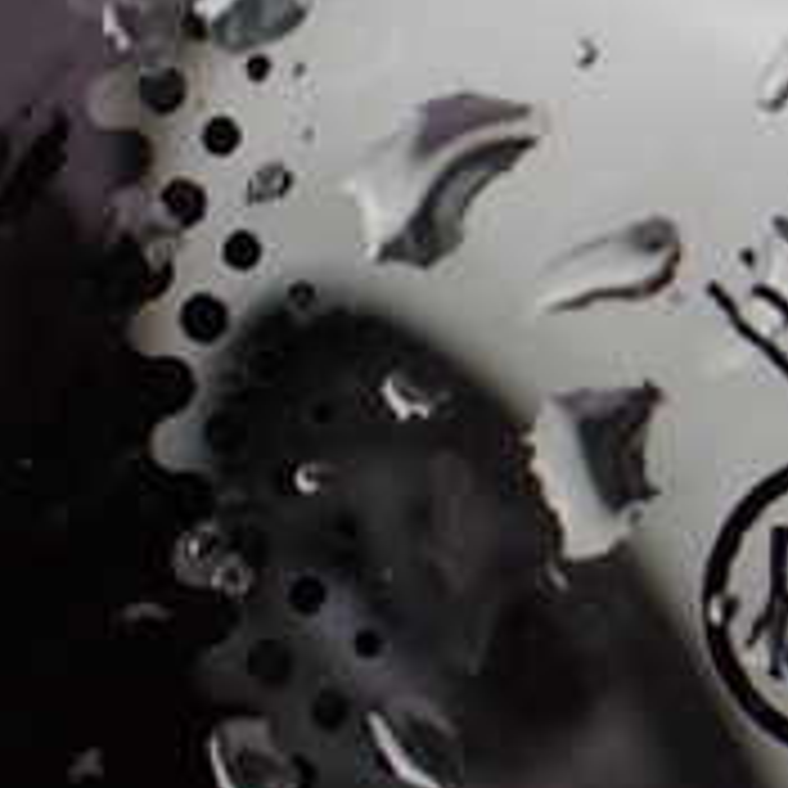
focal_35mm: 91
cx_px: 1346
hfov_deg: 16.5
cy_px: 392
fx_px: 2344
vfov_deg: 19.1
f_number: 3.2
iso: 100
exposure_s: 1/160
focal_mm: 5.4
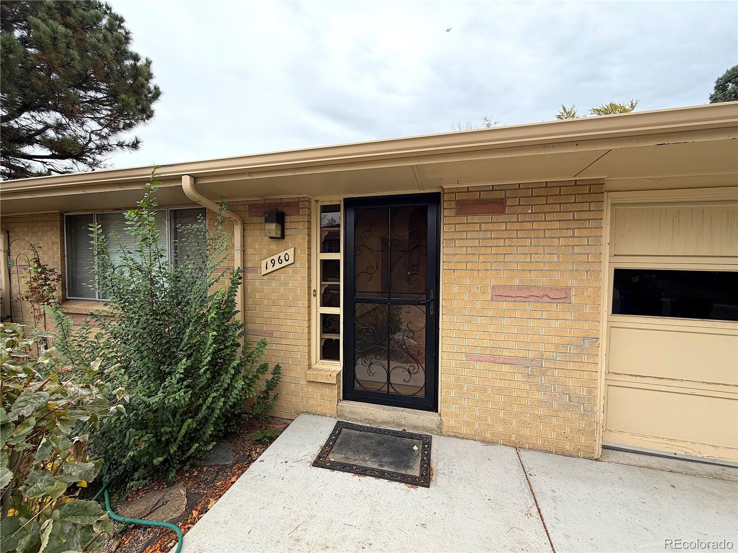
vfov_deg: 85.7
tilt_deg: -1.9
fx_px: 298
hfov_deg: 102.1
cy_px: 276
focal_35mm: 14
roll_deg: -0.7
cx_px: 369
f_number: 2.2
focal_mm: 2.22
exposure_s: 1/150
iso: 40
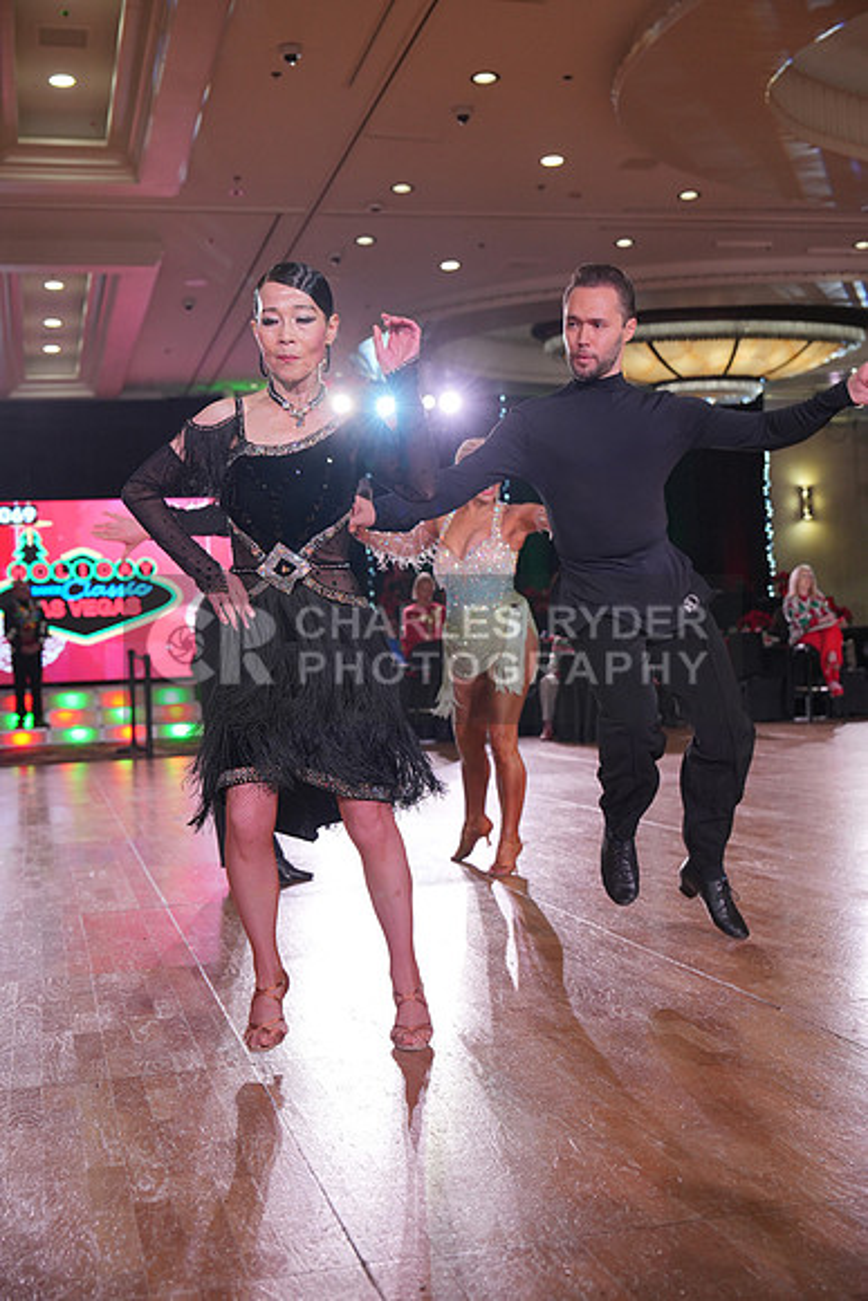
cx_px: 434
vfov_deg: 43.6
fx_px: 1626
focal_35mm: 45
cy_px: 650
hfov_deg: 29.9
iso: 1250
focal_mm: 45
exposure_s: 1/500
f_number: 4
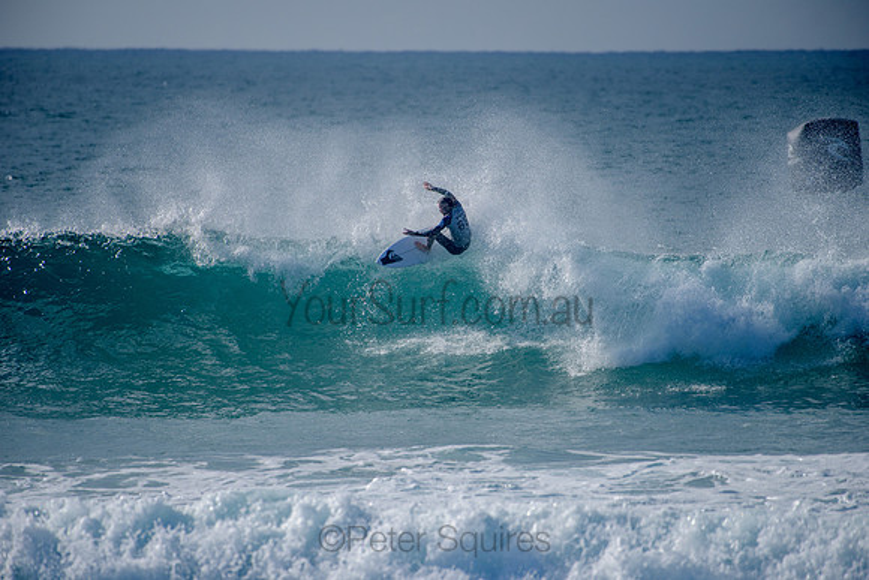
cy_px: 290
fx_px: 12245
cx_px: 434
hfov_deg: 4.1
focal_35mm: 507
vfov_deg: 2.7
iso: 160
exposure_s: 1/2000
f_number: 5.6
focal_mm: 500
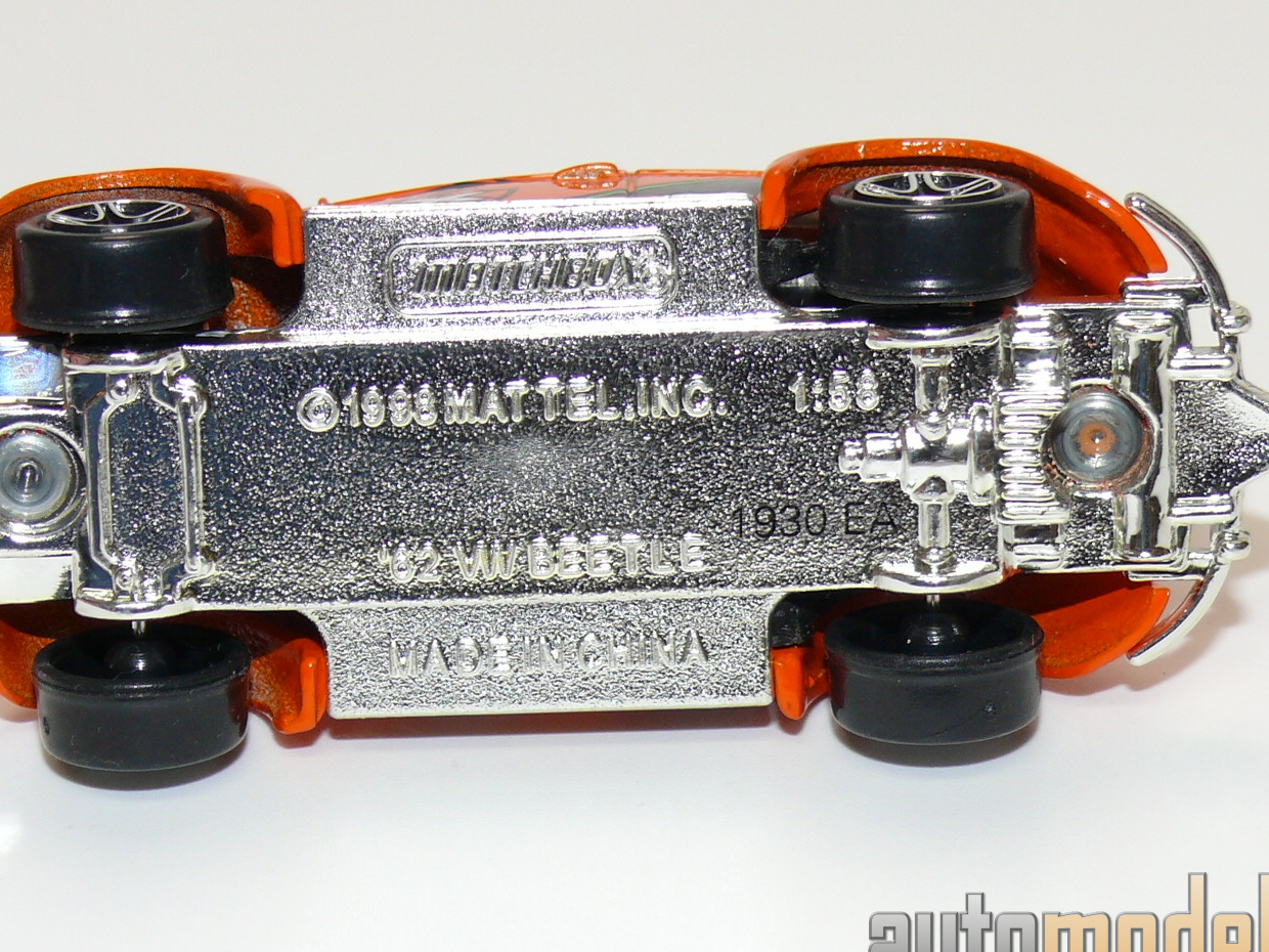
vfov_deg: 12.3
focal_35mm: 120
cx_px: 632
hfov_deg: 16.4
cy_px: 415
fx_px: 4399
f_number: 4
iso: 100
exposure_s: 1/30
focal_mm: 12.7
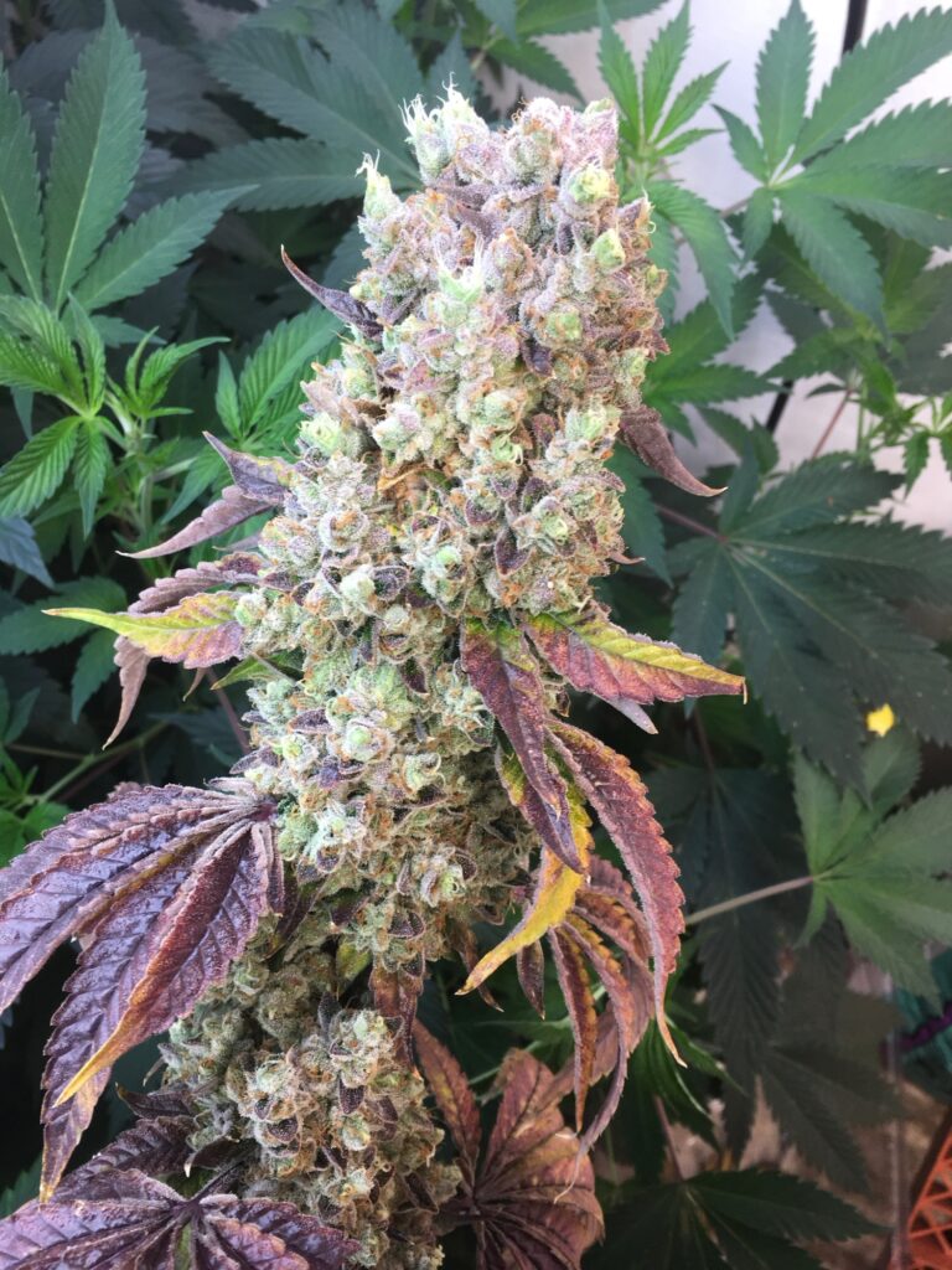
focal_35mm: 29
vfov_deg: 61.7
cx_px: 476
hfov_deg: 48.2
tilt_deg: -64.4
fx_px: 1063
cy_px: 635
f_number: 2.2
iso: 32
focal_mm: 4.15
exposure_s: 1/120
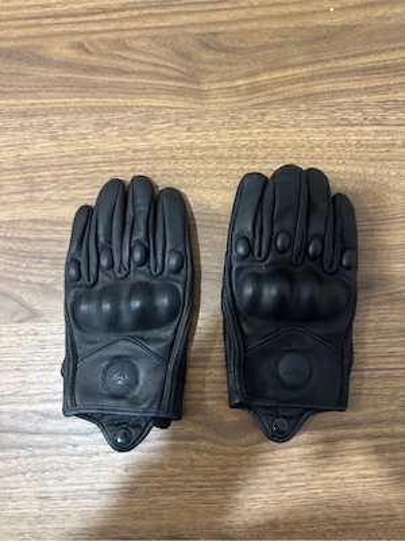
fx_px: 374
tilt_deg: -81.8
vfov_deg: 71.6
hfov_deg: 56.8
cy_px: 270
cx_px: 202
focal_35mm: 24
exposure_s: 1/30
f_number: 1.78
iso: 640
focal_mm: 6.76
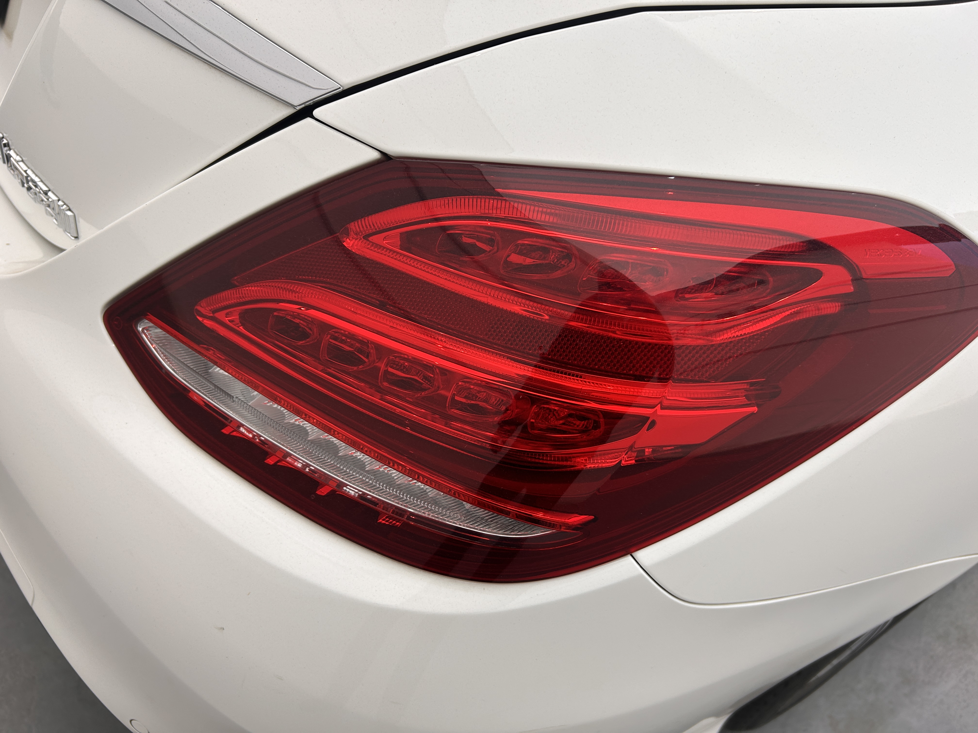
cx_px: 489
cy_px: 366
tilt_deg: -40.1
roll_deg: -20.8
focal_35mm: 26
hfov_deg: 67.3
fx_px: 735
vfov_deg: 53.1
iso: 32
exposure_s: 1/100
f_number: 1.5
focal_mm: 5.7
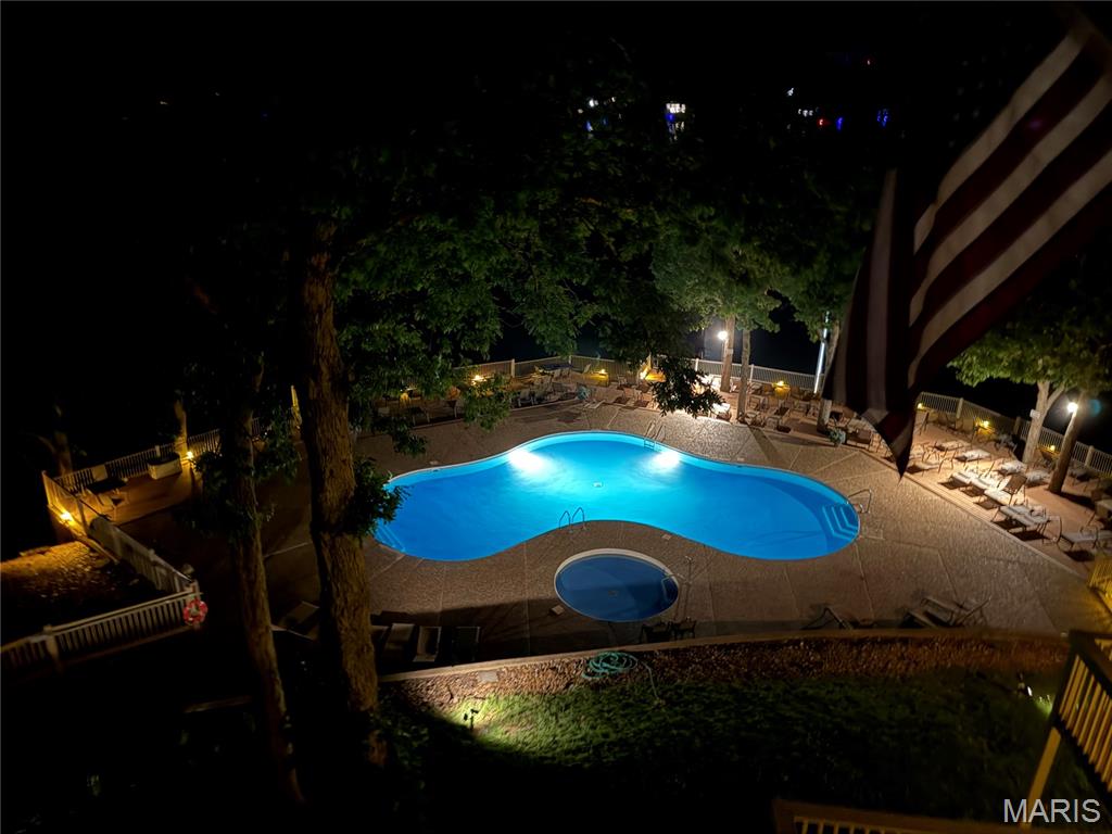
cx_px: 556
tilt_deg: -21.2
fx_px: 771
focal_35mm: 24
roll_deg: -1.1
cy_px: 417
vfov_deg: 56.8
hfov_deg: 71.6
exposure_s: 1/2
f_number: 1.78
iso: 1250
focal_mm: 6.76
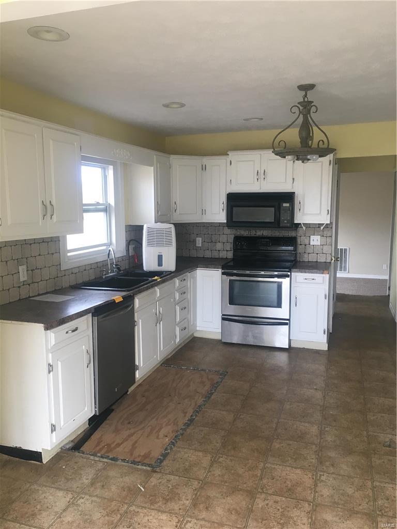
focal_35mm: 29
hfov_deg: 48.2
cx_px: 198
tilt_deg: -7.4
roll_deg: +1.2
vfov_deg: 61.7
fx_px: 443
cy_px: 264
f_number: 2.2
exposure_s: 1/30
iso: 40
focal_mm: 4.15
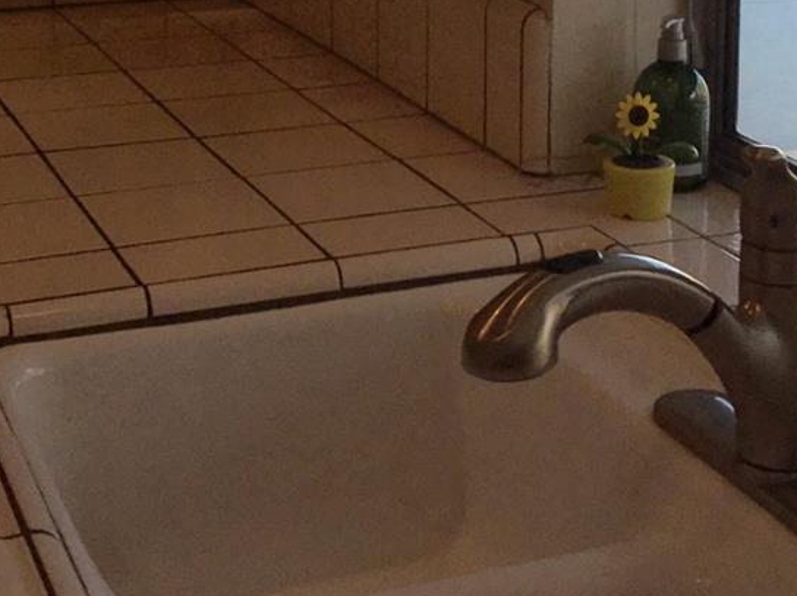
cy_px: -122
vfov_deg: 17.5
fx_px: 1840
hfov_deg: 24.4
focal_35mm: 80
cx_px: 437
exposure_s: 1/785
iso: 25
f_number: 2.2
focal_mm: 4.15
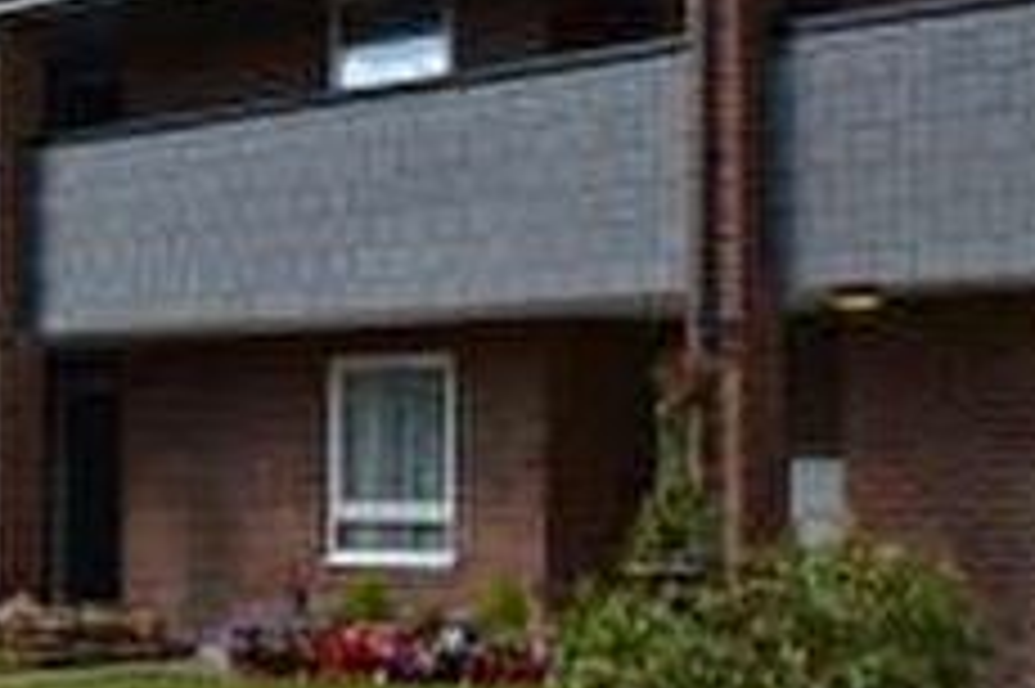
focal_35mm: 82
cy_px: 495
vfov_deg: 16.6
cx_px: -94
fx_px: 2356
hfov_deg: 23.3
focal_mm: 18
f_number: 7.1
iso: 100
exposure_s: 1/200
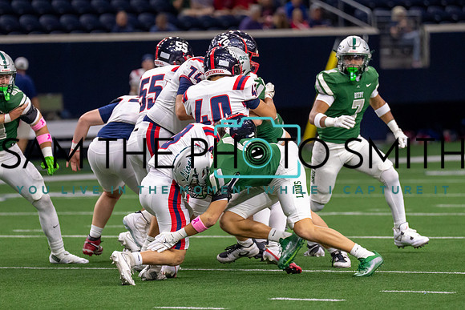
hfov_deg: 5.7
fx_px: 4674
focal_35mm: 362
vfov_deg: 3.8
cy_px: 152
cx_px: 211
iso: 2500
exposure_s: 1/1000
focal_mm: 200
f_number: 2.8
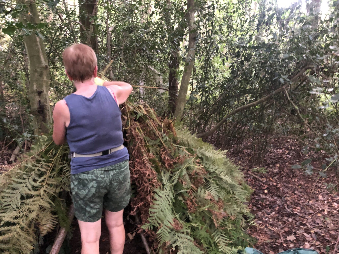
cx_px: 170
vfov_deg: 49.7
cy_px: 127
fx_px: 274
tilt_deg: -14.1
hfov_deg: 63.4
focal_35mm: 28
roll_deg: +0.7
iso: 125
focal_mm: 3.99
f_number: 1.8
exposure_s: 1/4
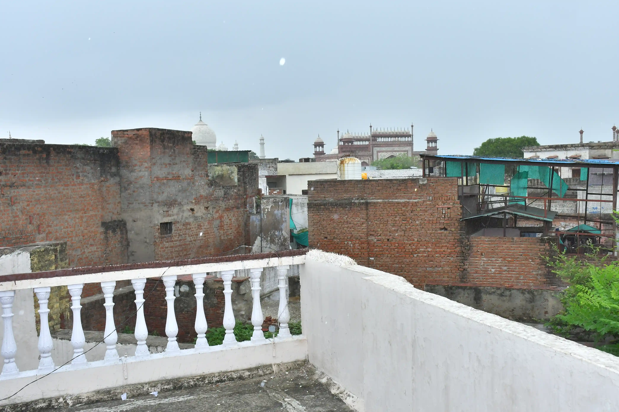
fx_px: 619
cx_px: 310
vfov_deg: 36.9
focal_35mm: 36
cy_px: 206
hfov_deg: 53.1
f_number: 11
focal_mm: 24
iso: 640
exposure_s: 1/200
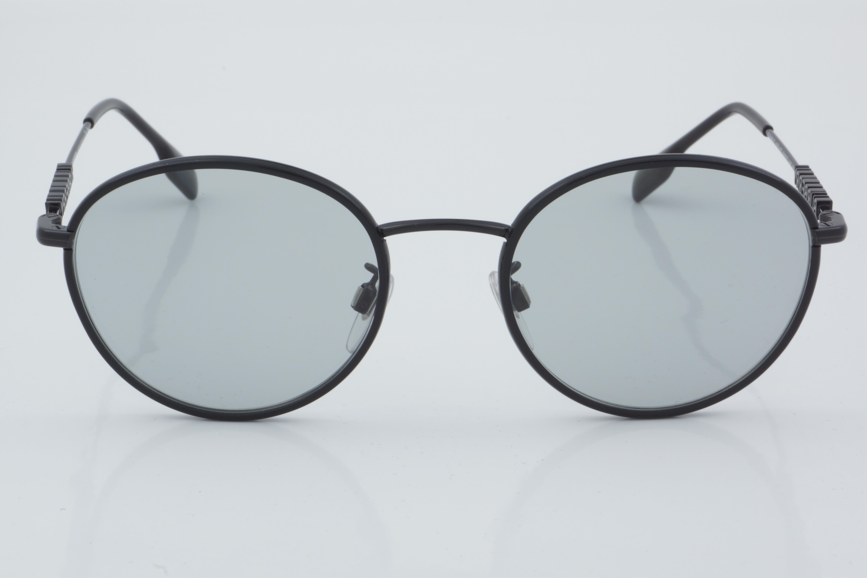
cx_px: 434
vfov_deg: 16.6
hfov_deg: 24.6
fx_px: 1987
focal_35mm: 82
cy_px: 289
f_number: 32
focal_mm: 55
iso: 100
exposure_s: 1/4
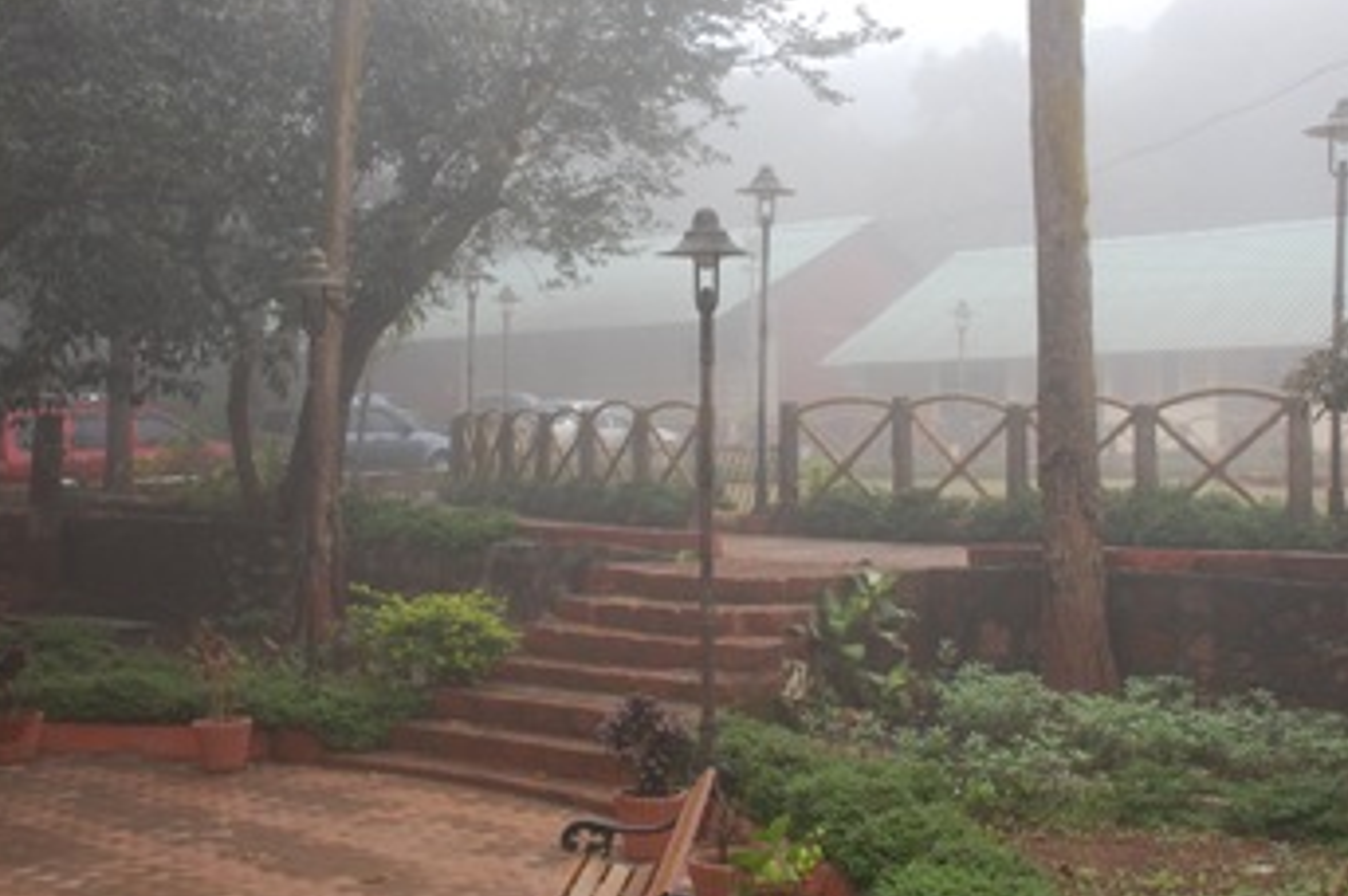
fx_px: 1758
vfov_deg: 28.6
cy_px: 413
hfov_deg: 41.9
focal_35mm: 47
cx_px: 703
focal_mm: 24
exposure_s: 1/125
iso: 400
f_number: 5.6
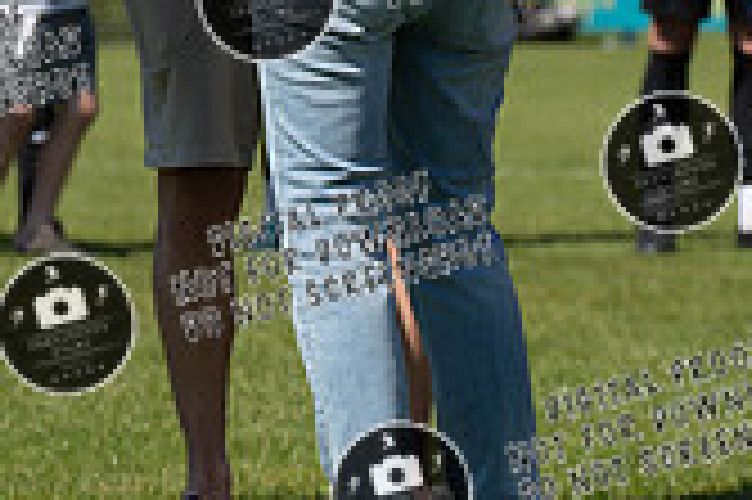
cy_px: -286
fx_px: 7262
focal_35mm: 348
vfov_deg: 3.9
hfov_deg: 5.9
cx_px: 225
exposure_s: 1/800
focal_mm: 100
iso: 64
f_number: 4
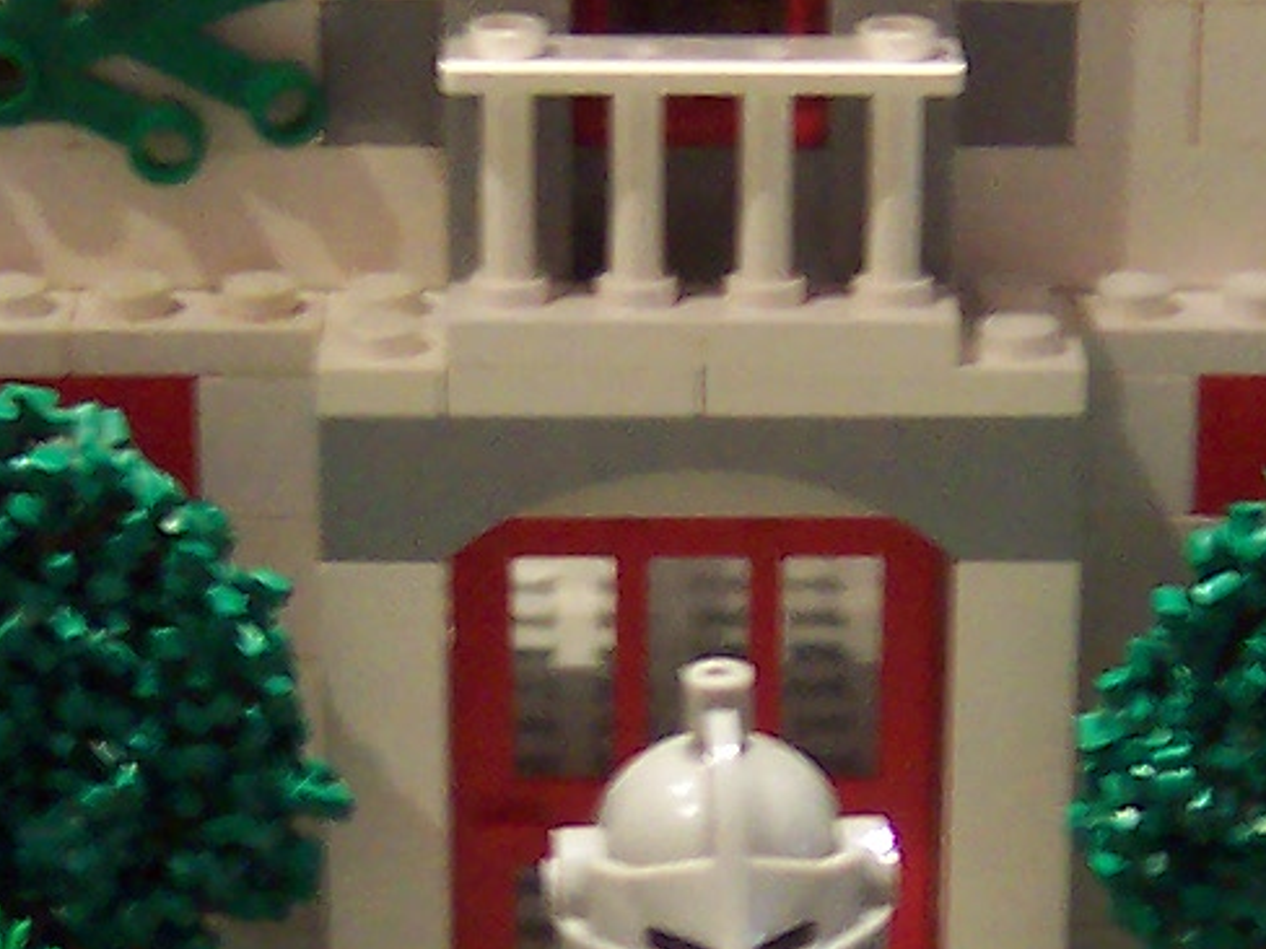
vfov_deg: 9.9
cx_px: 835
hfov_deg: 13.1
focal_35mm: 150
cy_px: 749
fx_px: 5486
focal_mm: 5.6
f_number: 2.8
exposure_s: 1/8
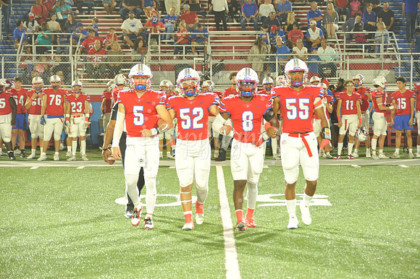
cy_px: 140
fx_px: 1224
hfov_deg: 19.5
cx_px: 210
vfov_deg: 13.0
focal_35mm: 105
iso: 2000
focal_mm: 105
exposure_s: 1/60
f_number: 5.6
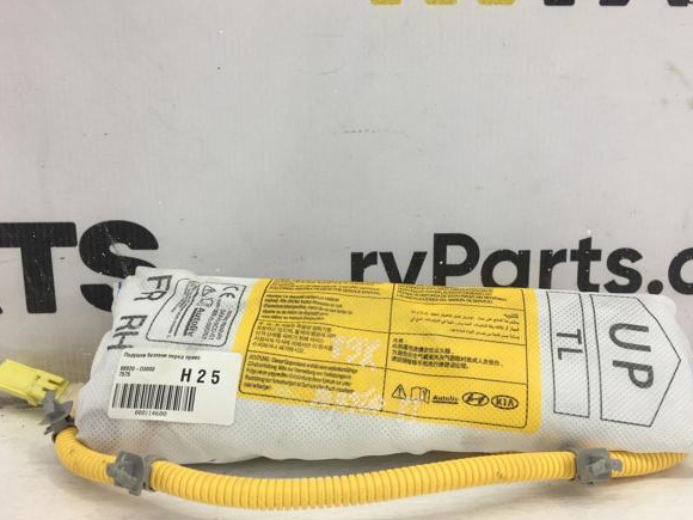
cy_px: 267
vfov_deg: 44.2
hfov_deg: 56.8
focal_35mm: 32
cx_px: 360
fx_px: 641
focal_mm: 4.15
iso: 25
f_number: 2.2
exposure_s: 1/50
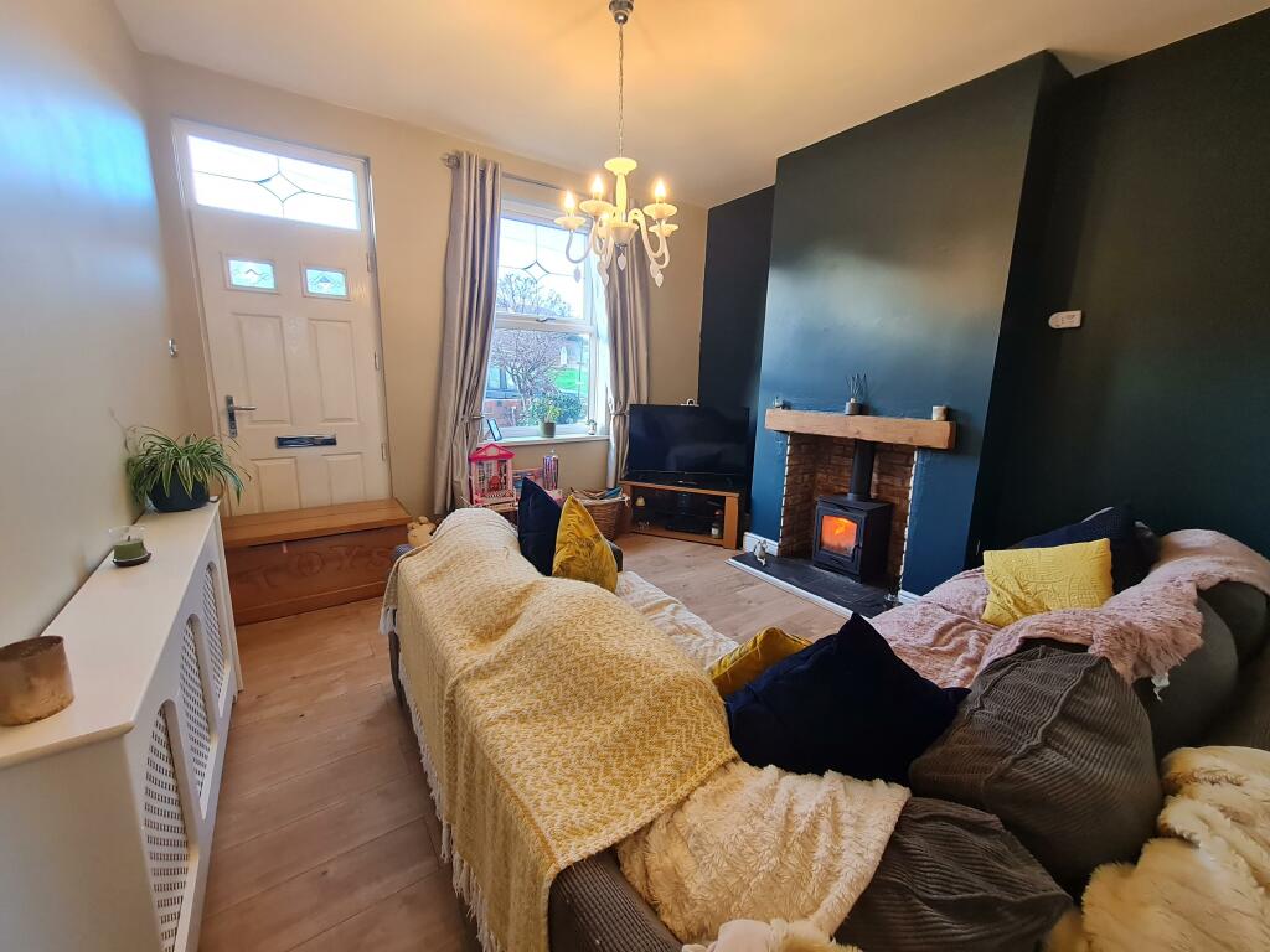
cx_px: 635
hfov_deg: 106.2
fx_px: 477
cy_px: 476
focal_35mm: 13
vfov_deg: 89.9
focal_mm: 1.74
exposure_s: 1/50
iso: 200
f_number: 2.2
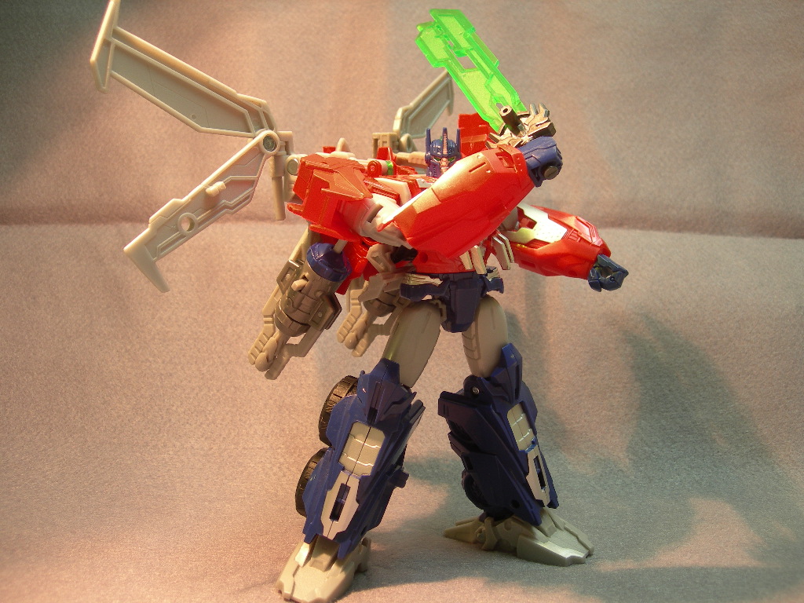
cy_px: 302
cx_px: 402
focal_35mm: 38
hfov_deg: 49.0
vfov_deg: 37.7
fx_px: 883
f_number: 2.8
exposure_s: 1/9.9
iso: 50
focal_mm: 7.8
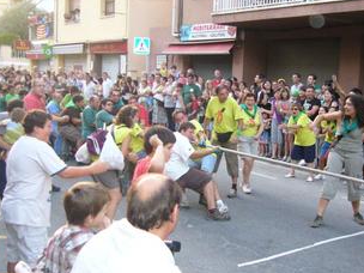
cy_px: 131
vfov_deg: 31.5
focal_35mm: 46
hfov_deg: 41.2
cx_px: 189
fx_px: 484
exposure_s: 1/60
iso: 250
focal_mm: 5.8
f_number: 2.8
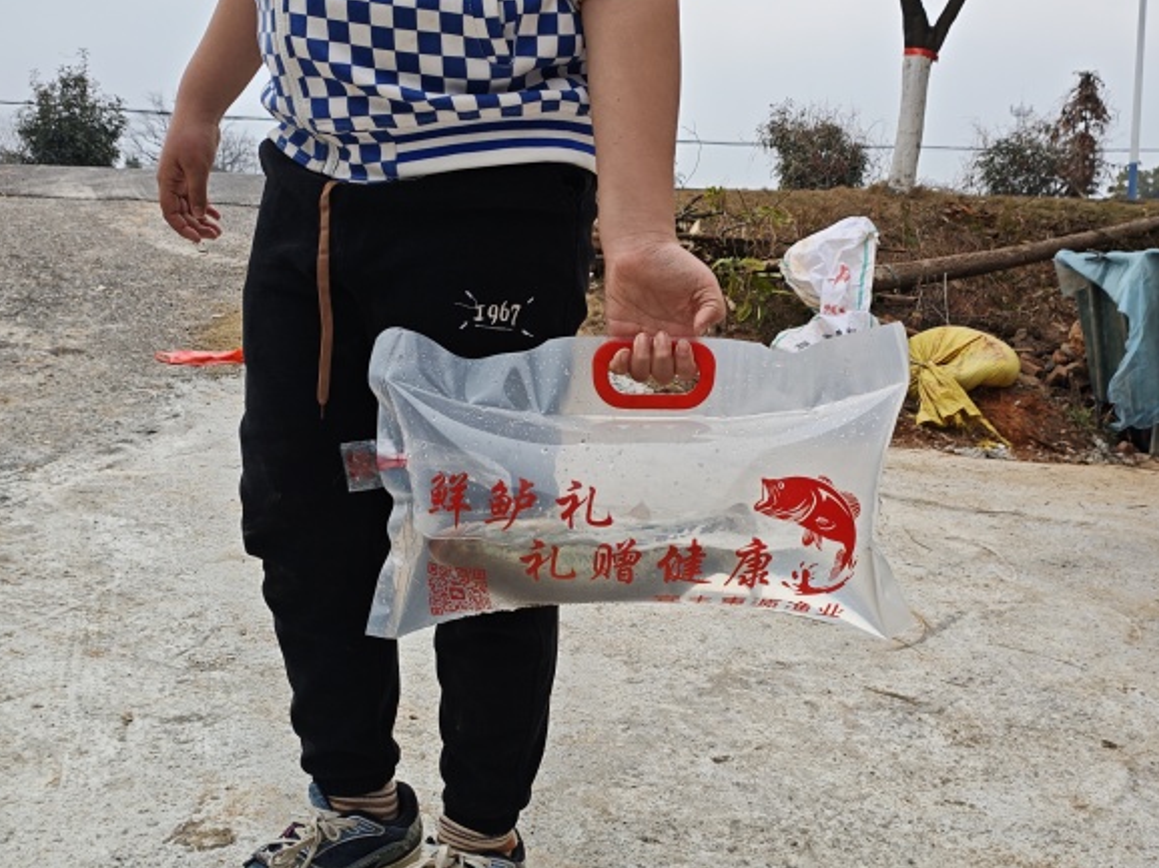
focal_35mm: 36
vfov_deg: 39.6
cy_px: 487
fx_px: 1205
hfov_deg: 51.4
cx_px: 604
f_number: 1.5
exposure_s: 1/2000
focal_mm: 4.94
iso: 100
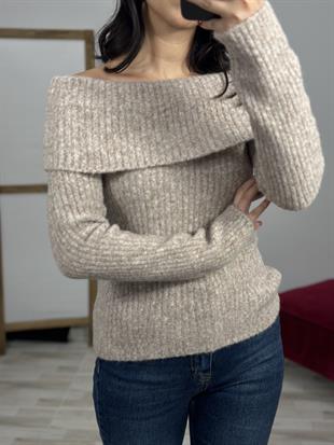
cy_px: 222
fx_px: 617
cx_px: 167
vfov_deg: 39.6
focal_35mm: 48
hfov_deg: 30.3
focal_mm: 6.86
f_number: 1.78
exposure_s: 1/100
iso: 125
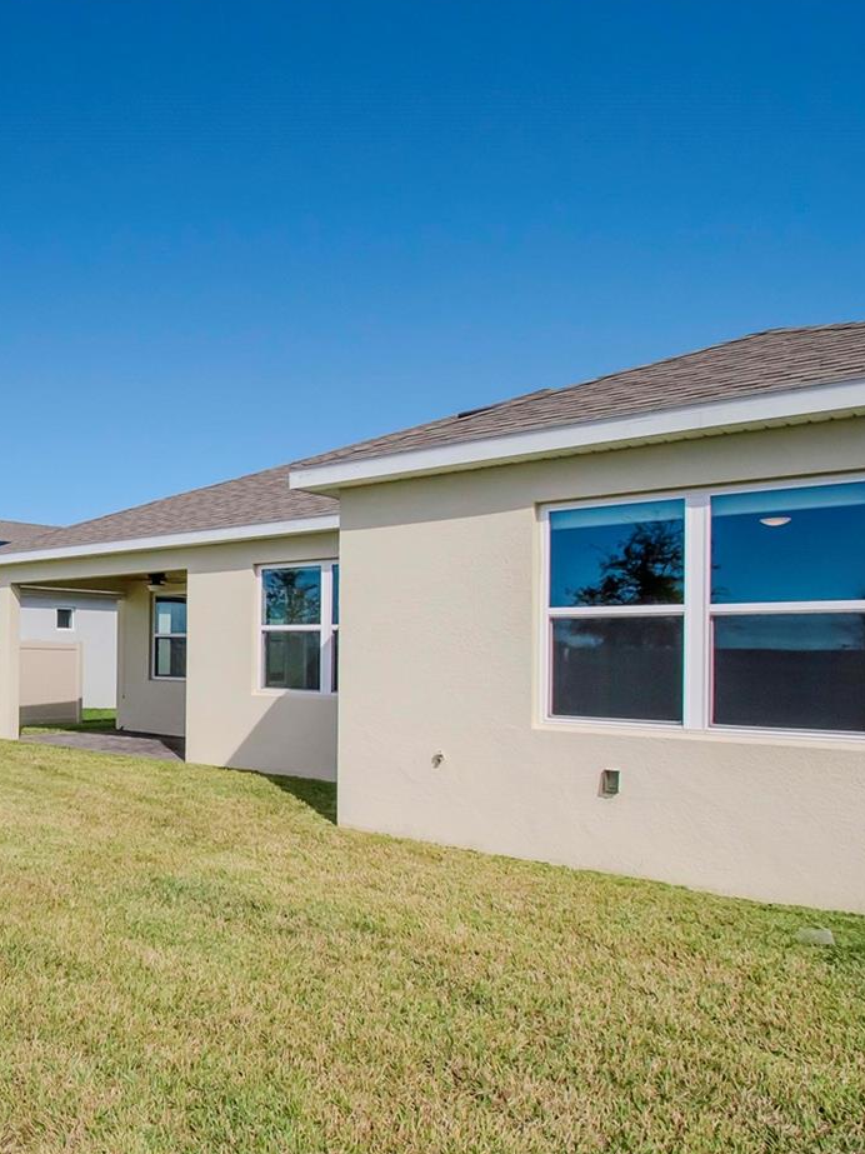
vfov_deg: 69.1
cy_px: 650
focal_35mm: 25
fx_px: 833
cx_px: -9
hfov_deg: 45.8
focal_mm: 10
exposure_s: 1/4000
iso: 800
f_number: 9
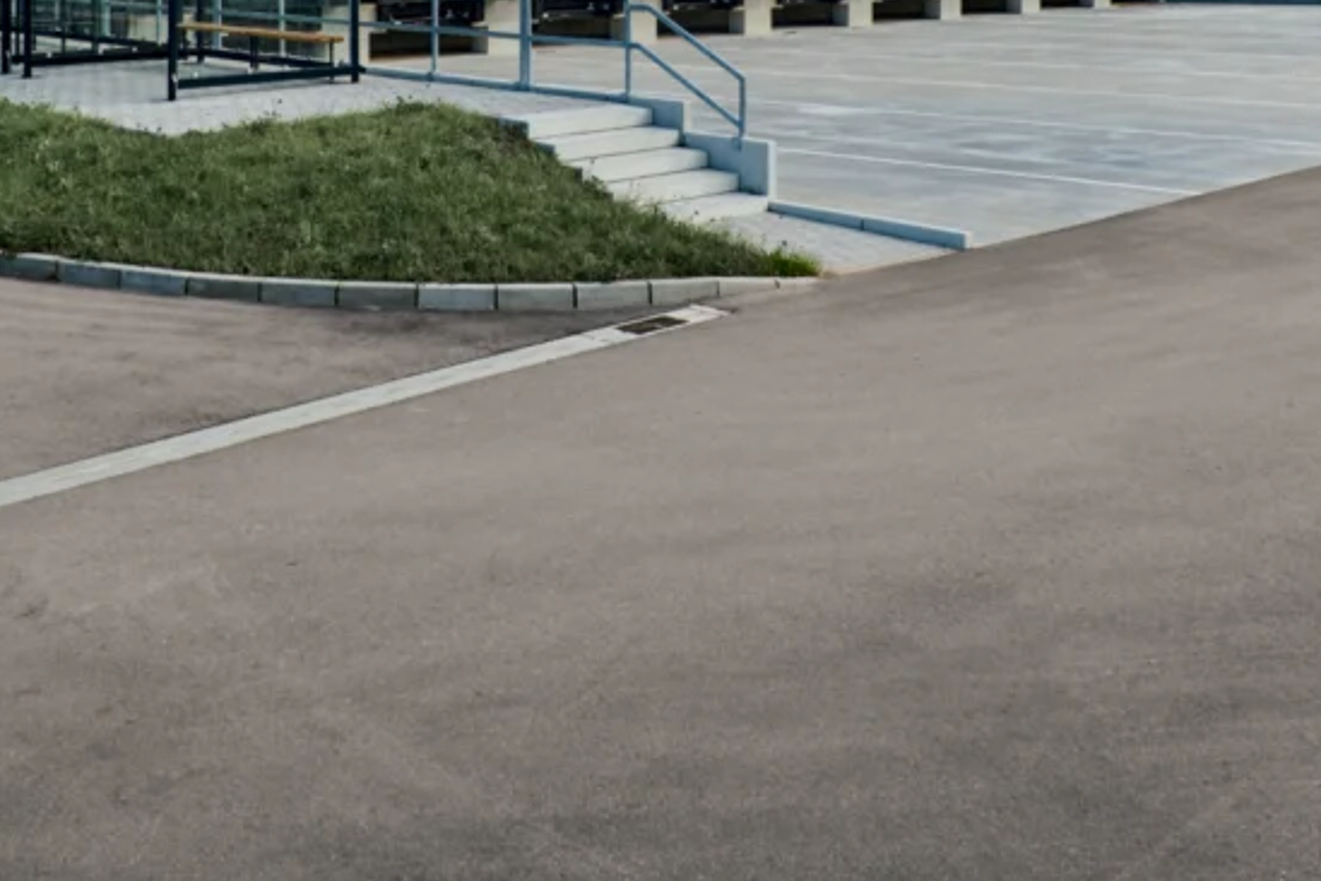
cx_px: 609
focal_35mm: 47
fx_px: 1725
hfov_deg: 41.9
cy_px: -61
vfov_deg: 26.6
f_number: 5.6
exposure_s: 1/160
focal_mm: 16
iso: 64
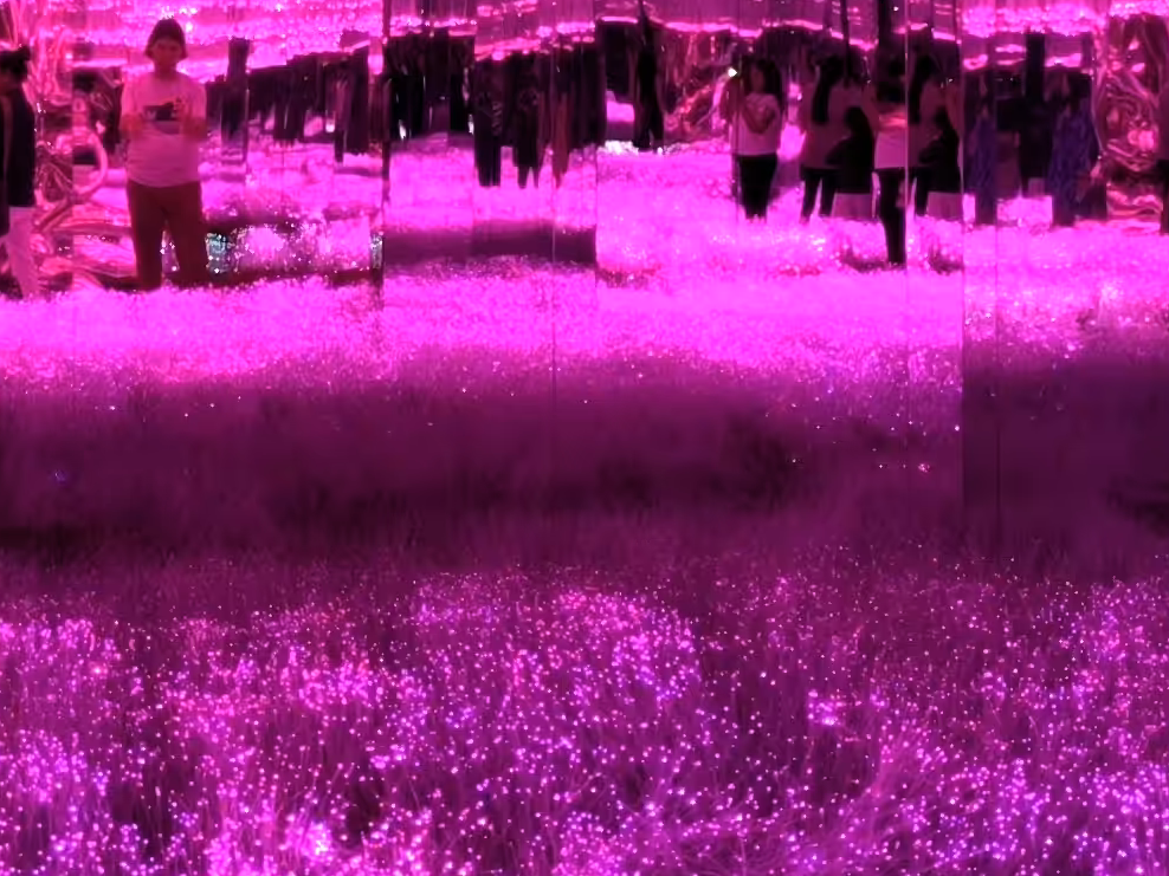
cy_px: 160
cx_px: 18
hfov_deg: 20.1
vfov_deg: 15.4
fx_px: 3208
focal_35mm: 95
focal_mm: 6.14
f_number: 1.65
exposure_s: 1/50
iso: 800
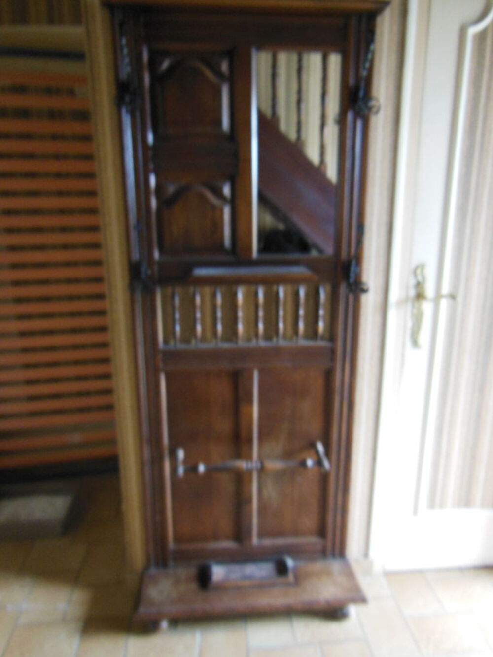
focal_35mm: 25
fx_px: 475
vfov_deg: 69.4
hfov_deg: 54.9
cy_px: 328
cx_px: 246
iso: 400
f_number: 3.5
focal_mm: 4.5
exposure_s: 1/6
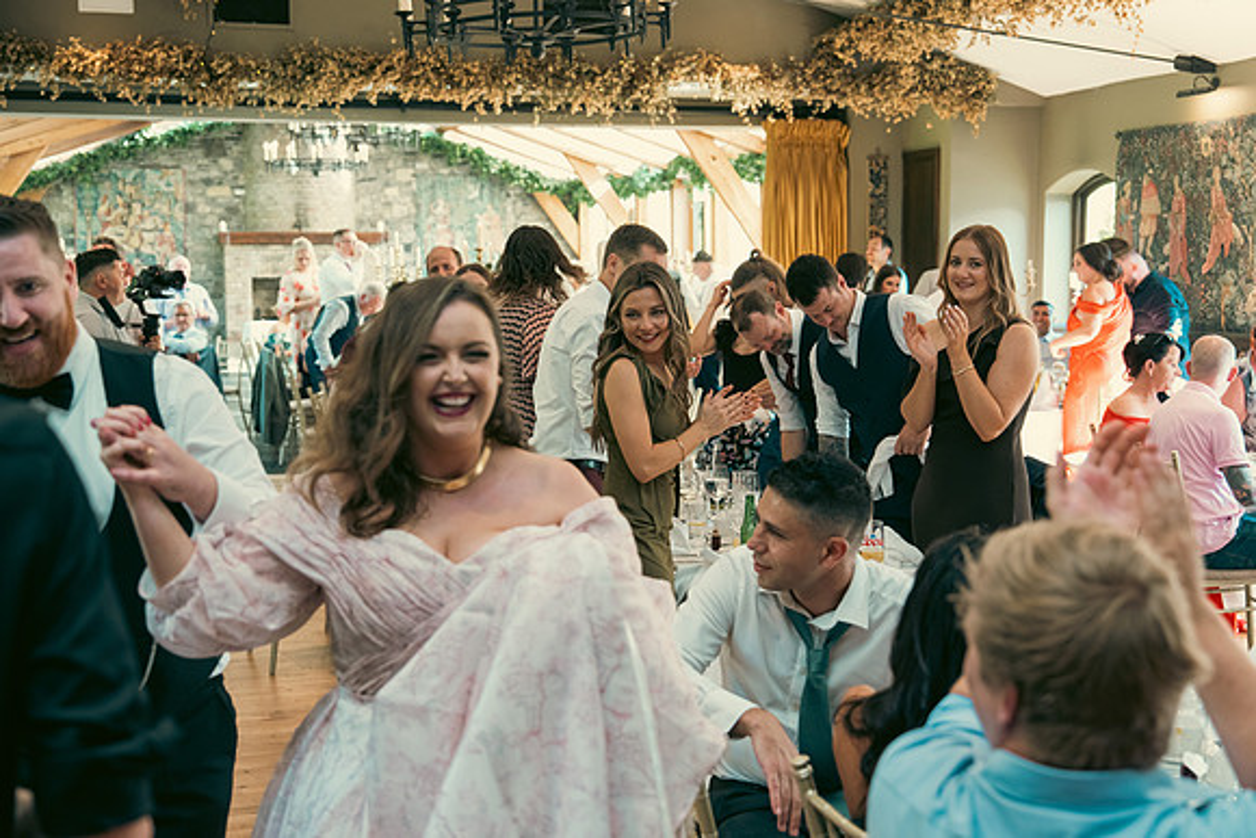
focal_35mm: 46
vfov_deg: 29.3
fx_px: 1605
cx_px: 628
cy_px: 419
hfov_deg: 42.7
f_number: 3.5
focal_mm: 46
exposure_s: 1/160
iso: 1600
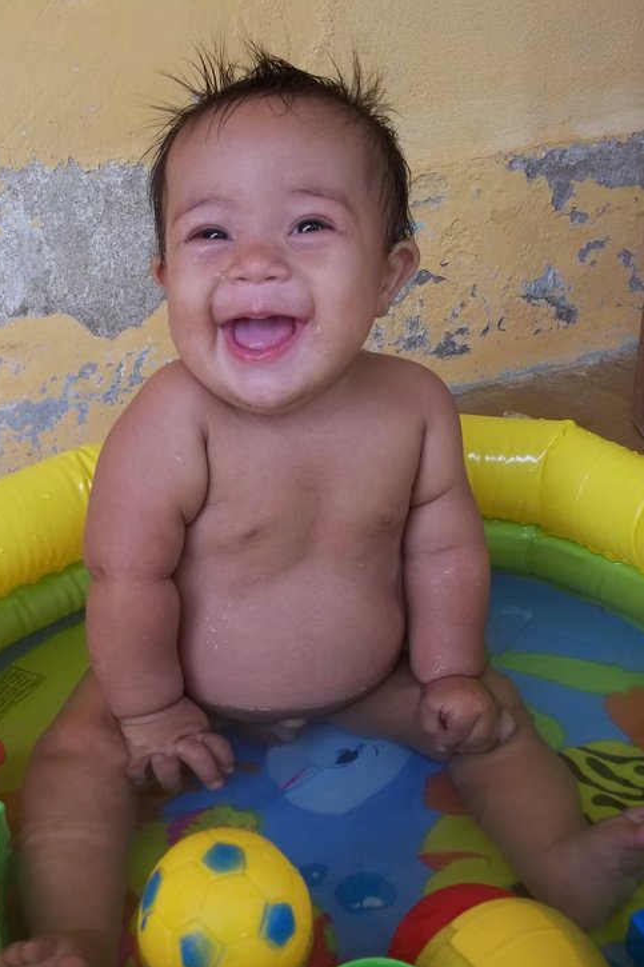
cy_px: 479
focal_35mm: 47
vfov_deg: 41.9
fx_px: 1262
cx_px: 313
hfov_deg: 28.6
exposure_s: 1/125
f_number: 2.9
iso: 64
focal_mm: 5.7
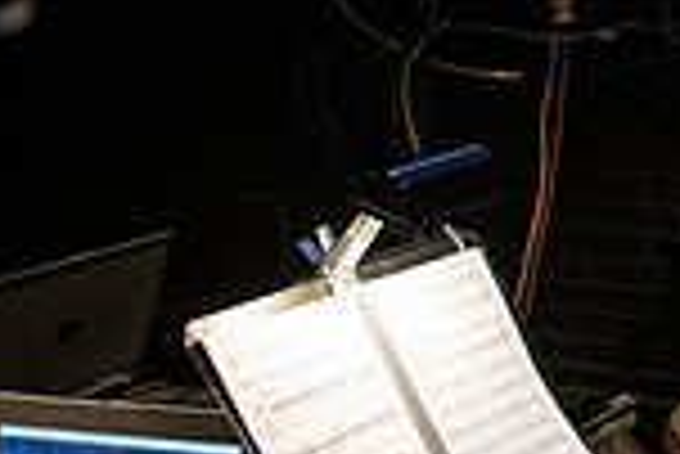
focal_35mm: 92
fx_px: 1739
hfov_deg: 17.2
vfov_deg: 14.9
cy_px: 142
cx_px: 1292
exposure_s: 1/250
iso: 4000
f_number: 2.8
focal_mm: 24
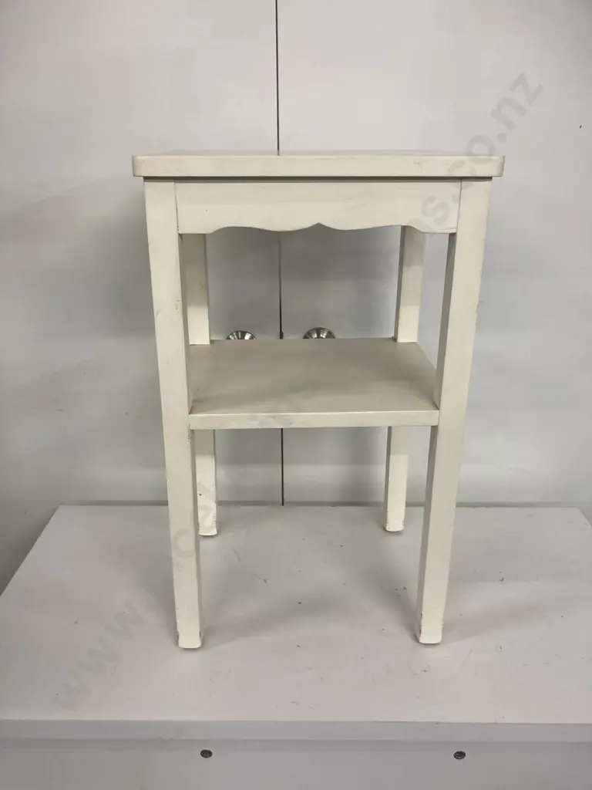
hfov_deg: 49.7
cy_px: 395
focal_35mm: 28
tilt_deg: -21.9
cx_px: 296
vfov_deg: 63.4
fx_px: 638
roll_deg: -1.3
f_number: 1.8
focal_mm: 3.99
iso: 40
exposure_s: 1/50
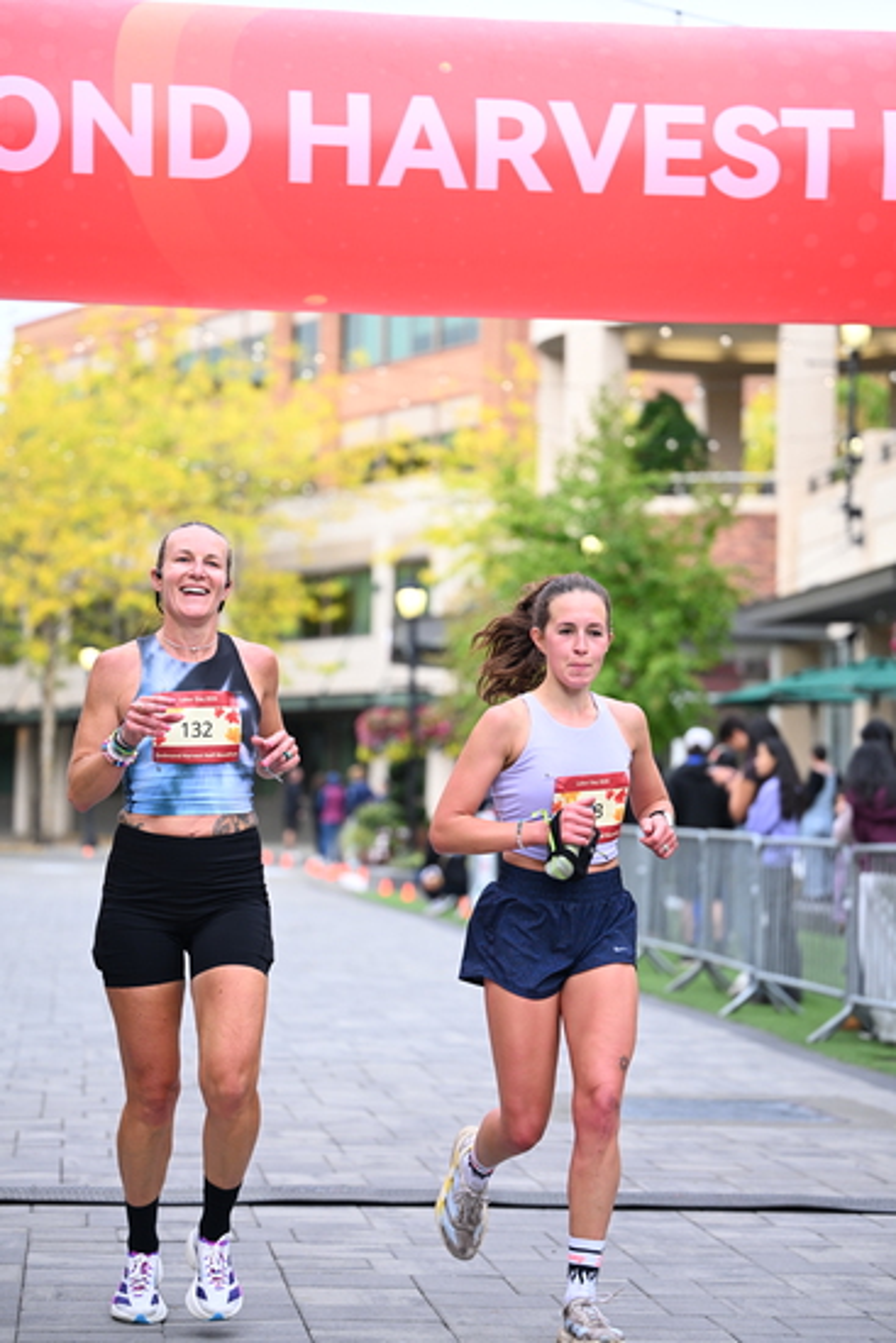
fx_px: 3358
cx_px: 448
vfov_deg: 22.6
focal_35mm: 90
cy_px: 672
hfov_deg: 15.2
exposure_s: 1/1600
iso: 1000
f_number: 2.8
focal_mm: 90
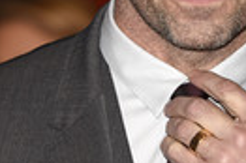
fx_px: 5289
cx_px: 91
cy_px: 6
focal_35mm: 775
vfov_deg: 1.8
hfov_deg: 2.7
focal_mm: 150
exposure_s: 1/500
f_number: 2.8
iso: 400
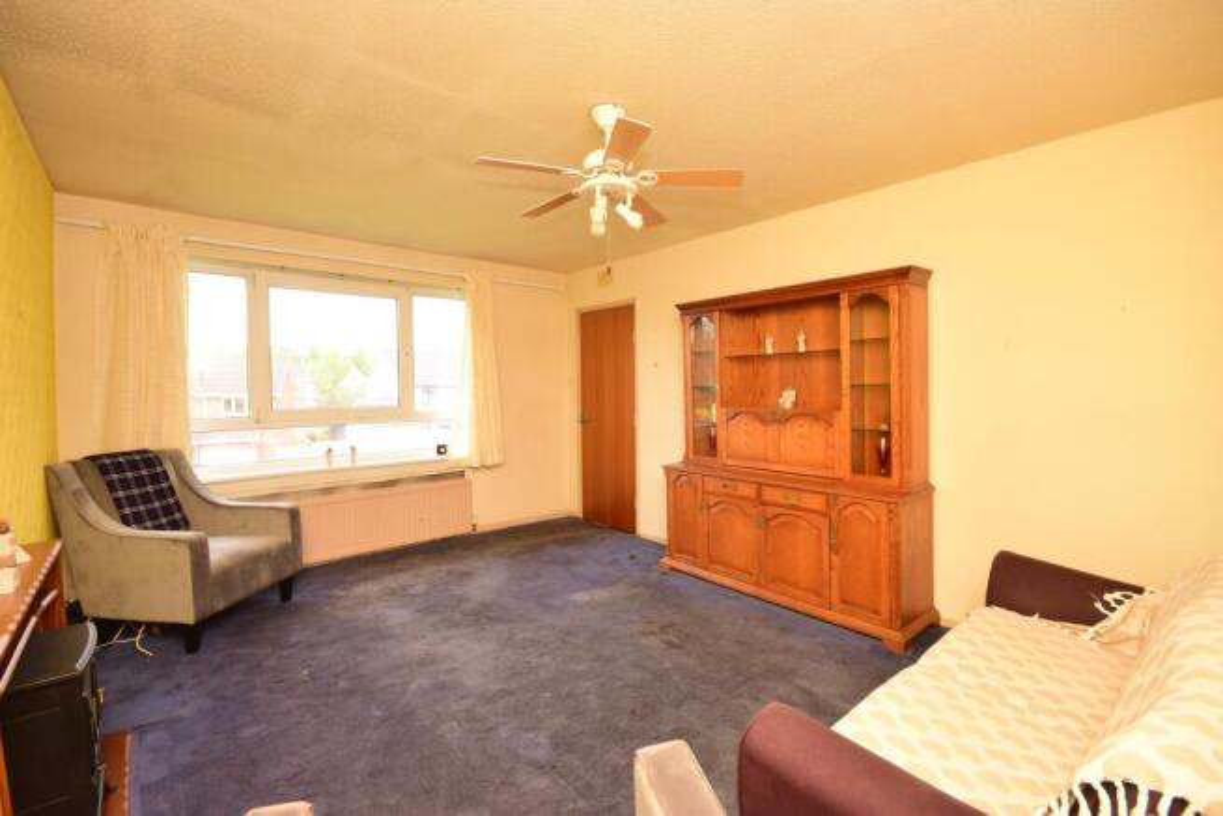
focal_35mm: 15
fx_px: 510
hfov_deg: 100.4
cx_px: 612
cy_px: 408
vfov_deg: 77.4
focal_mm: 10
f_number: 10
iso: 800
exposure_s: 1/100
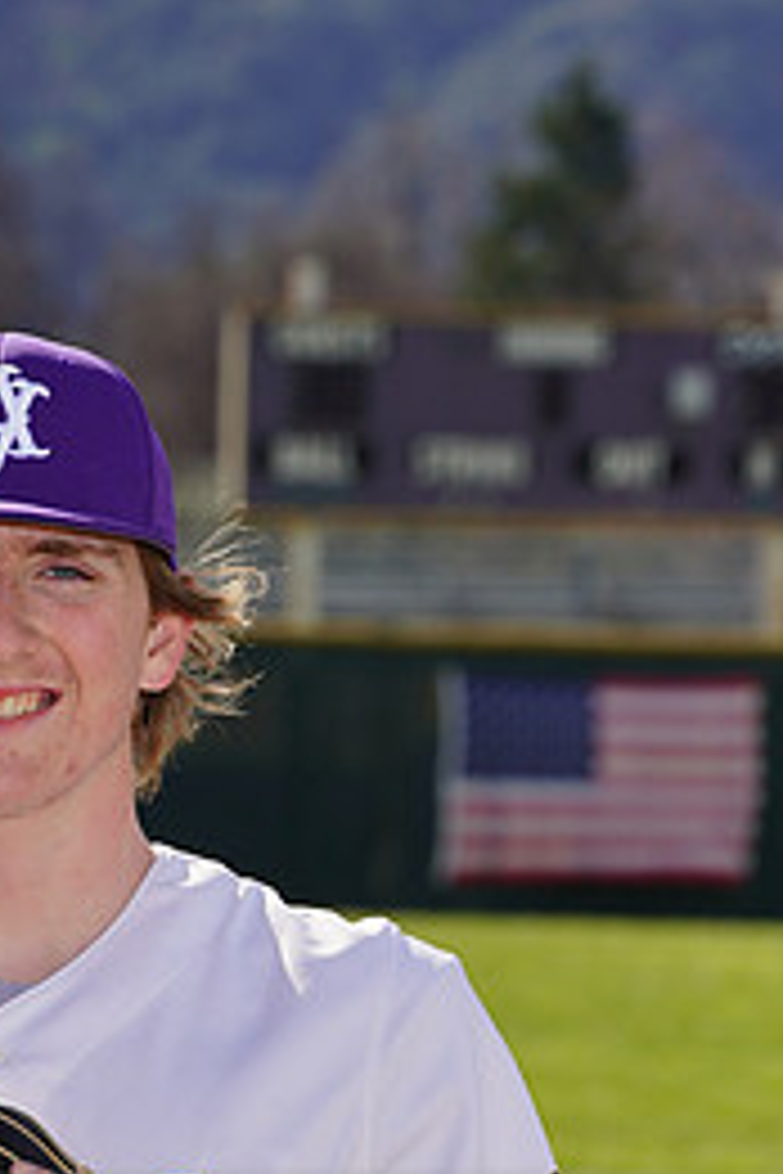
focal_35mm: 464
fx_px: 15137
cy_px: 1232
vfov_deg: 4.4
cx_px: 83
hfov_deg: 3.0
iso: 100
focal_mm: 209
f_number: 11
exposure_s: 1/250
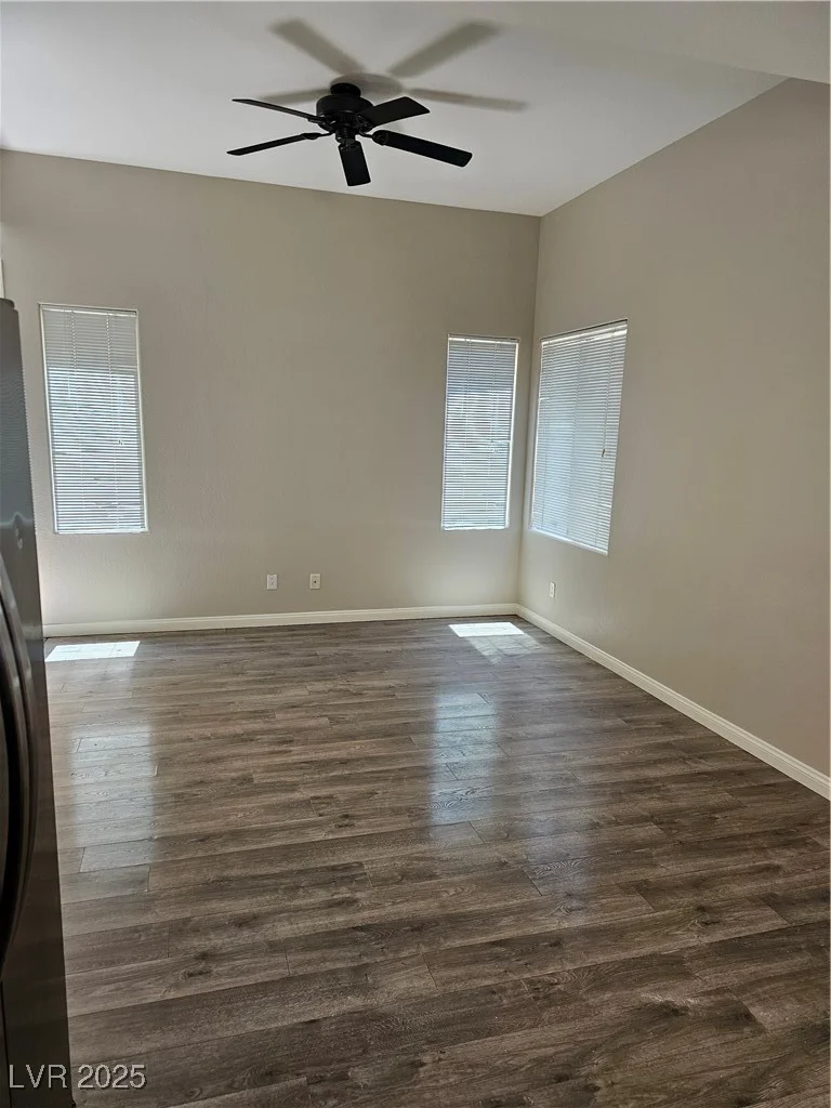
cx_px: 416
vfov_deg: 73.9
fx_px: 736
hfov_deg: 58.9
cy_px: 554
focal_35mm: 23
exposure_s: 1/207
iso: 160
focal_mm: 6.3
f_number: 1.7
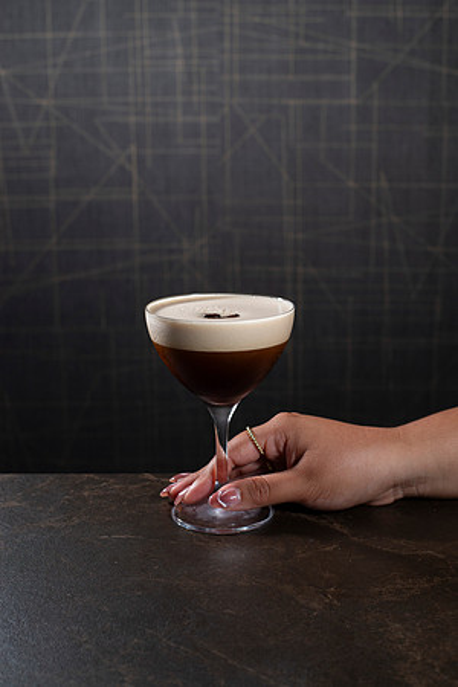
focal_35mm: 50
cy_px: 344
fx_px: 954
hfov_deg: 27.0
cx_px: 229
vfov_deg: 39.6
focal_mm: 50
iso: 250
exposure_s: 1/200
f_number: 7.1
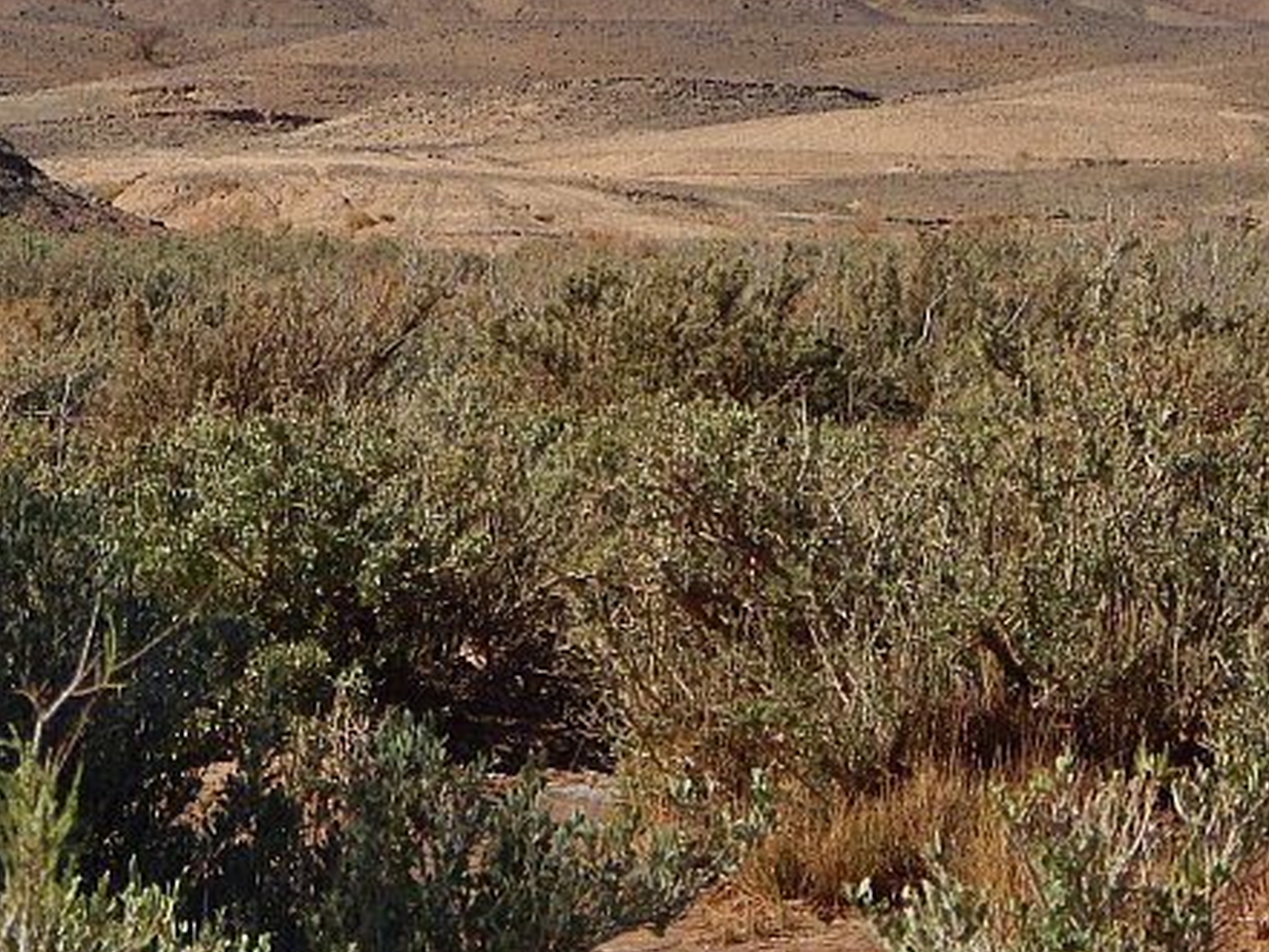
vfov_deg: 5.6
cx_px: -98
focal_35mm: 267
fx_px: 9791
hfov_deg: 7.4
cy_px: -14
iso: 125
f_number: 4.6
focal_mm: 20.5
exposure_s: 1/1000
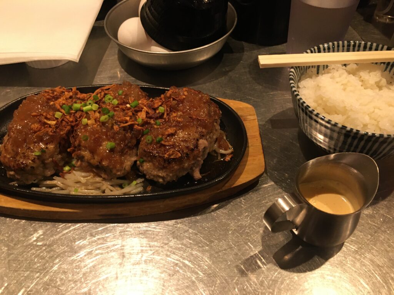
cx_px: 197
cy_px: 148
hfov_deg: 61.7
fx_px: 330
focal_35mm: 29
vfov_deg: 48.2
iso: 160
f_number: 2.2
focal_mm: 4.15
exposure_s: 1/30
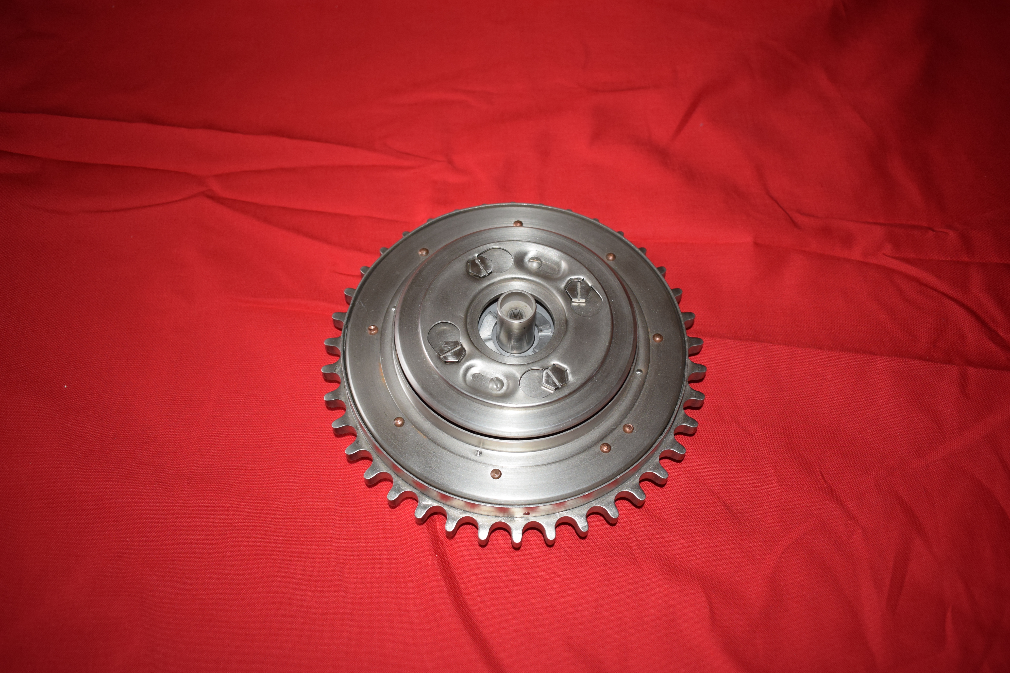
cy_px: 336
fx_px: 926
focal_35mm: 33
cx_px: 505
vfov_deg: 40.0
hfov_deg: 57.2
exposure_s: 1/60
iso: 560
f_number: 3.8
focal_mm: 22
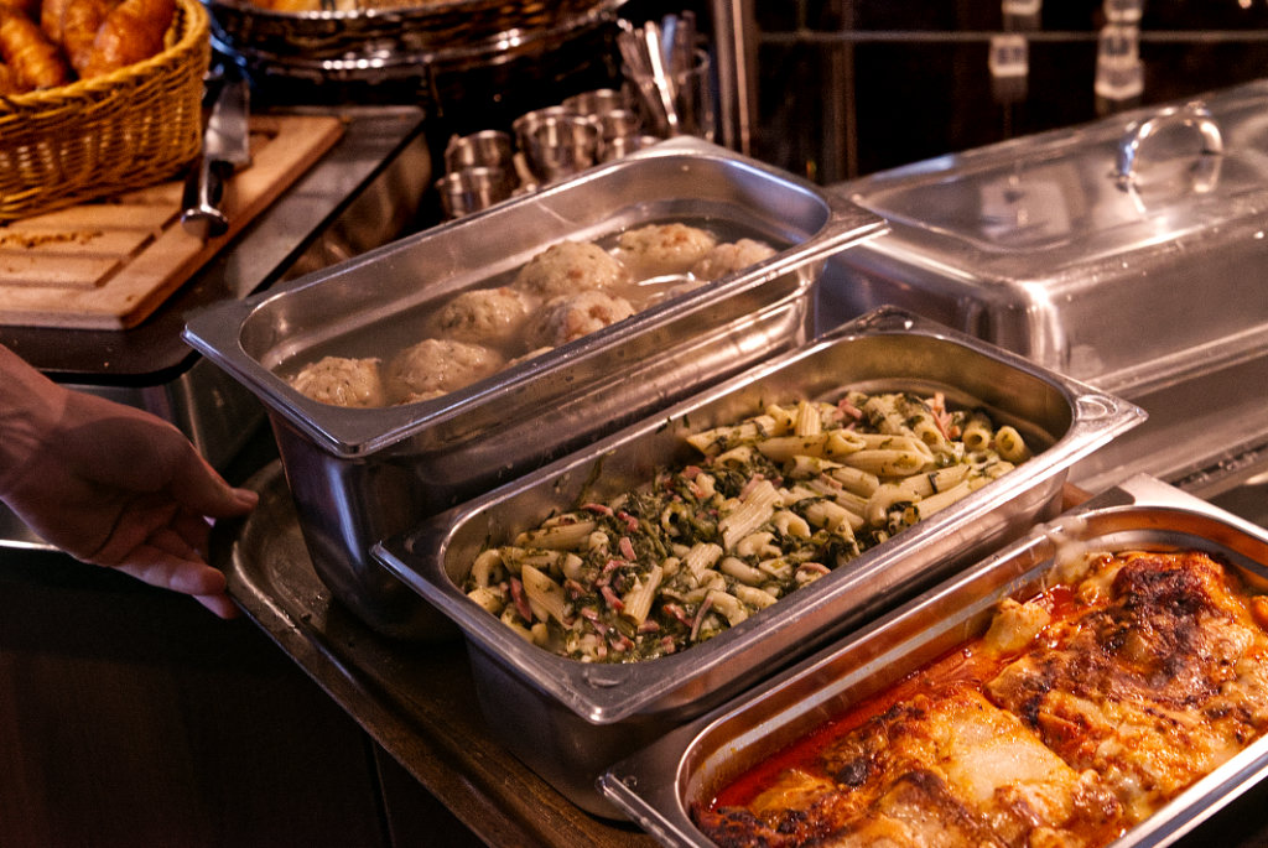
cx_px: 634
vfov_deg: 26.5
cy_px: 424
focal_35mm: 51
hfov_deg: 38.8
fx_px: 1798
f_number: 6.3
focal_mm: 51
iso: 2500
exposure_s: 1/125
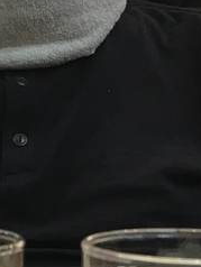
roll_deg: -0.6
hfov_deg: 10.2
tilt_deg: -9.4
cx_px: 55
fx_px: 1128
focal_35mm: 146
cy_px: 239
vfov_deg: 13.4
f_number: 2.2
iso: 32
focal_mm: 4.15
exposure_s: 1/30
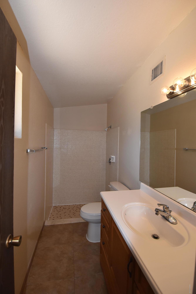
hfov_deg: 77.4
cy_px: 147
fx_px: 122
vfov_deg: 100.4
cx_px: 98
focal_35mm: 15
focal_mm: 10
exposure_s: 1/125
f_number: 5.6
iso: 800
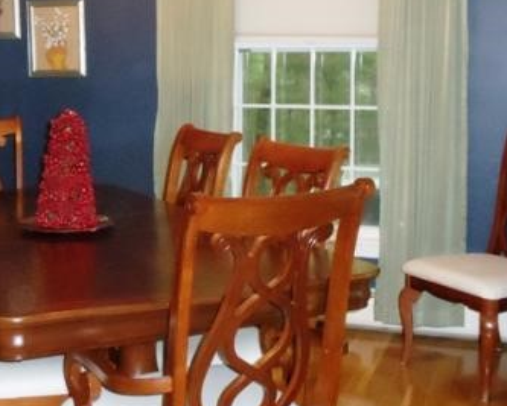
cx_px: 172
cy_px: 143
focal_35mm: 85
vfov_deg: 18.1
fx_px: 1277
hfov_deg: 22.4
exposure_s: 1/30
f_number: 3.7
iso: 800
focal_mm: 6.81
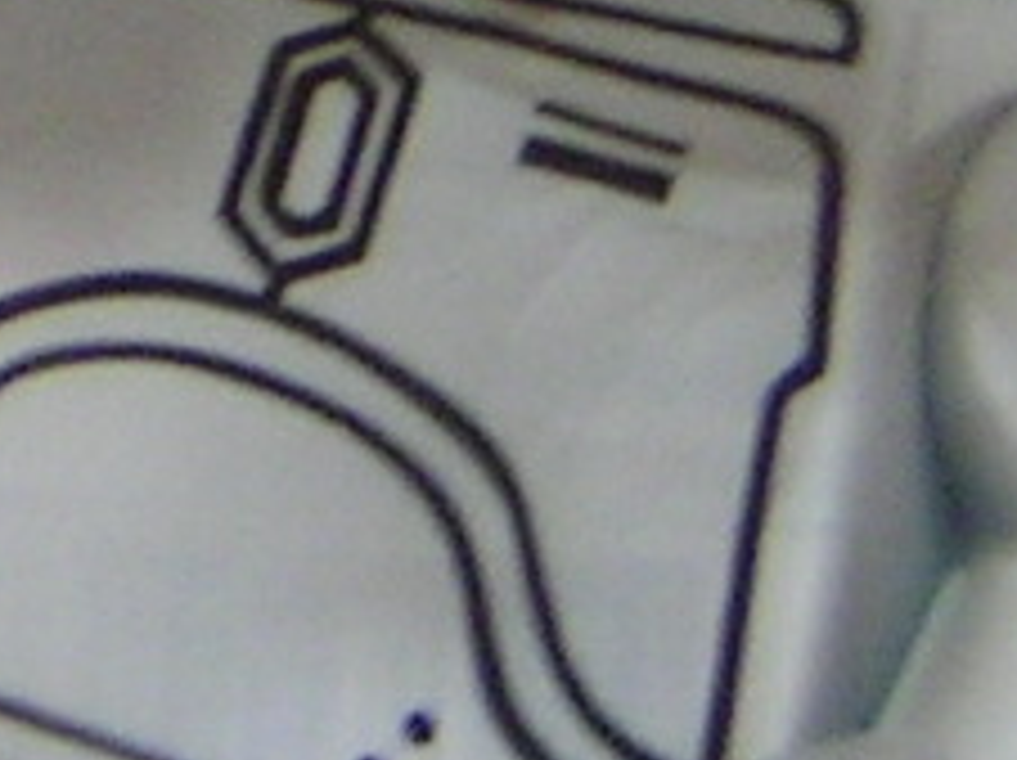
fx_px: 7484
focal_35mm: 255
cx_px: -648
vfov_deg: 5.7
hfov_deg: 7.6
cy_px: -535
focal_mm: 5.6
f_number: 2.8
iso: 100
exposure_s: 1/5.5
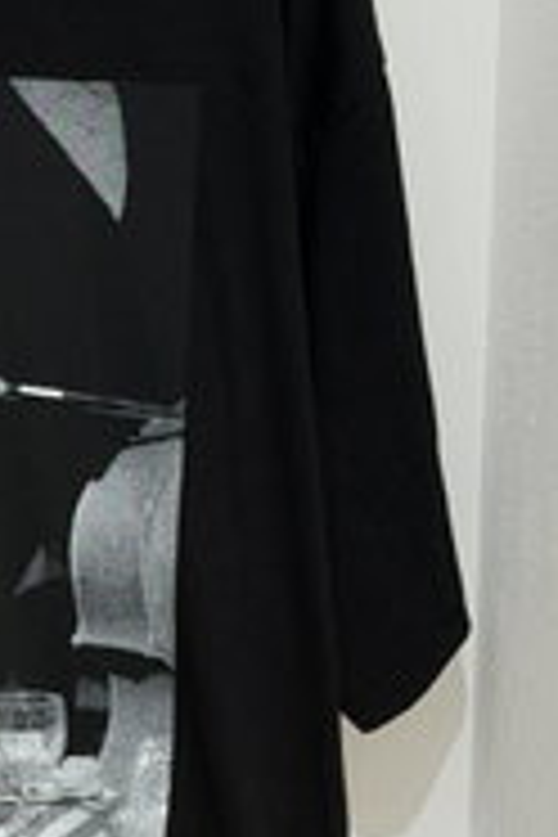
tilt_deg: -8.5
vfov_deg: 14.3
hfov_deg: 9.4
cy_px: 502
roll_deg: -0.4
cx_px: -184
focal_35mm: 143
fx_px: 3324
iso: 80
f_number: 1.78
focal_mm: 6.76
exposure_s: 1/121
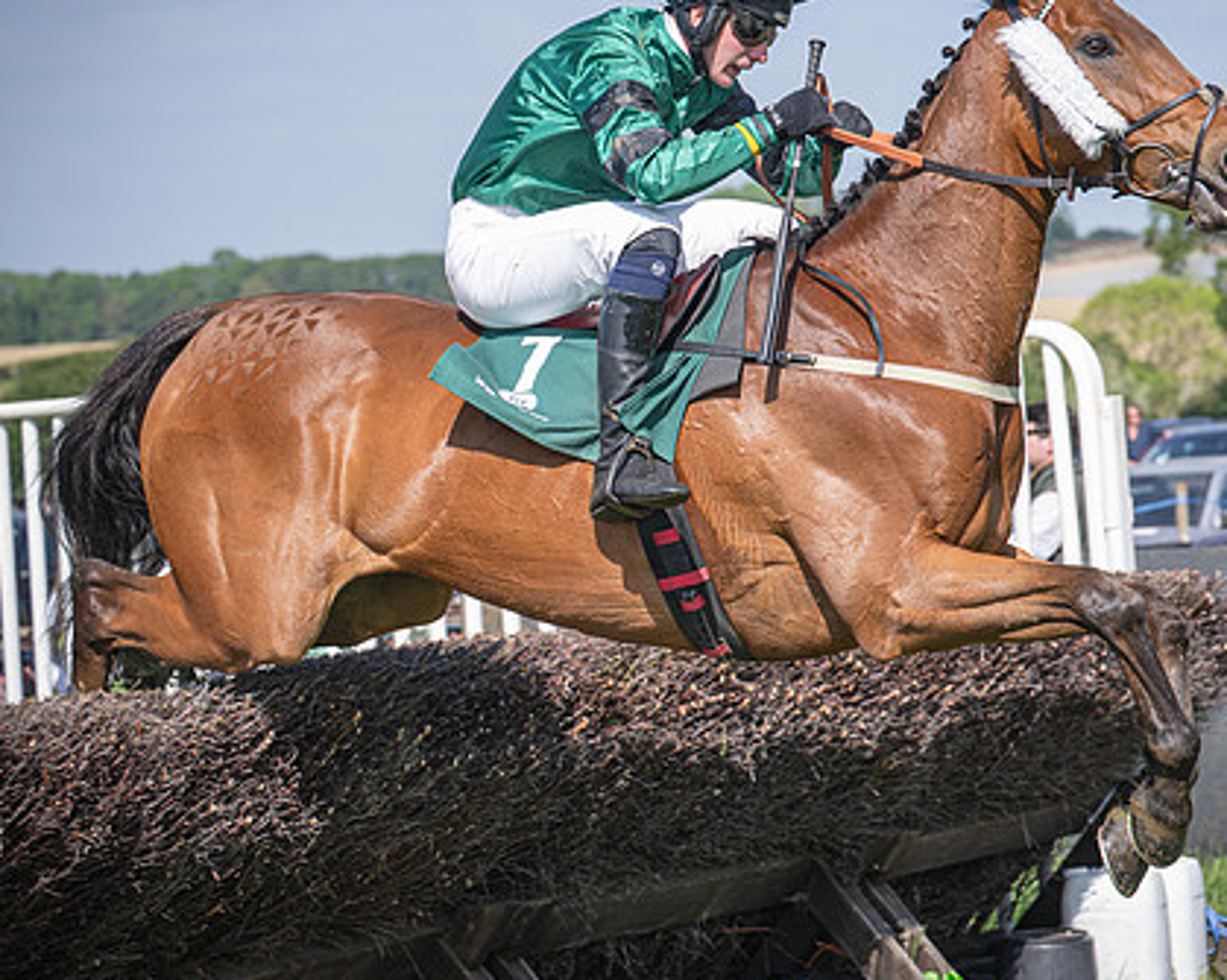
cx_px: 826
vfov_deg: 11.4
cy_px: 444
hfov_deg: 14.2
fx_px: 4901
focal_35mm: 135
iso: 200
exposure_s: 1/1600
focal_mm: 70
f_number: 4
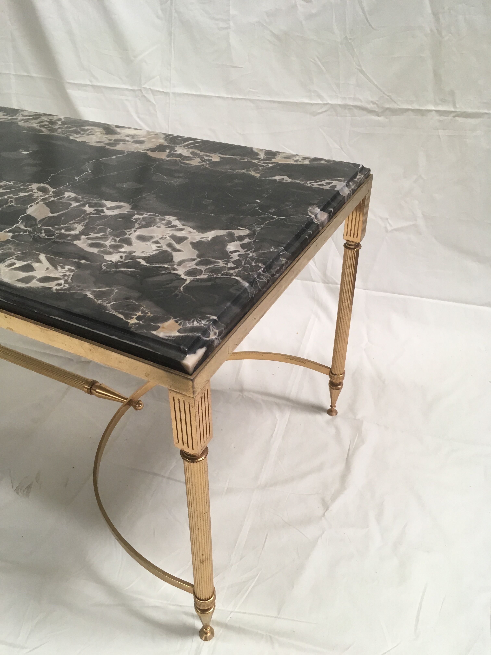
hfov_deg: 48.2
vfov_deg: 61.7
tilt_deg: -37.7
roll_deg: +0.9
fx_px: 548
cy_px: 328
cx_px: 246
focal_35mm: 29
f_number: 2.2
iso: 50
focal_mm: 4.15
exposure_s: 1/33
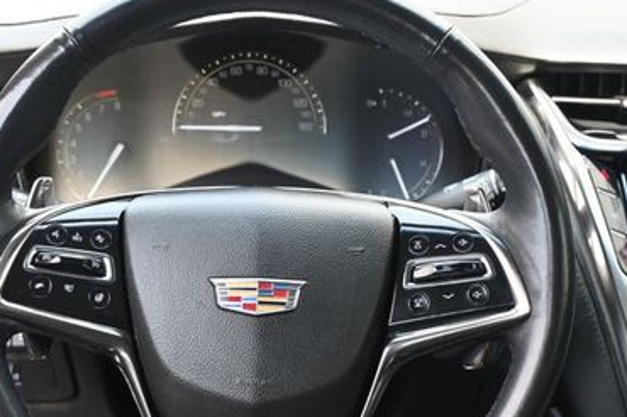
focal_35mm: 71
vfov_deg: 19.0
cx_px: 256
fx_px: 1243
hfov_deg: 28.3
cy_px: 285
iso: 450
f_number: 4.5
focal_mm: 27.5
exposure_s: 1/125
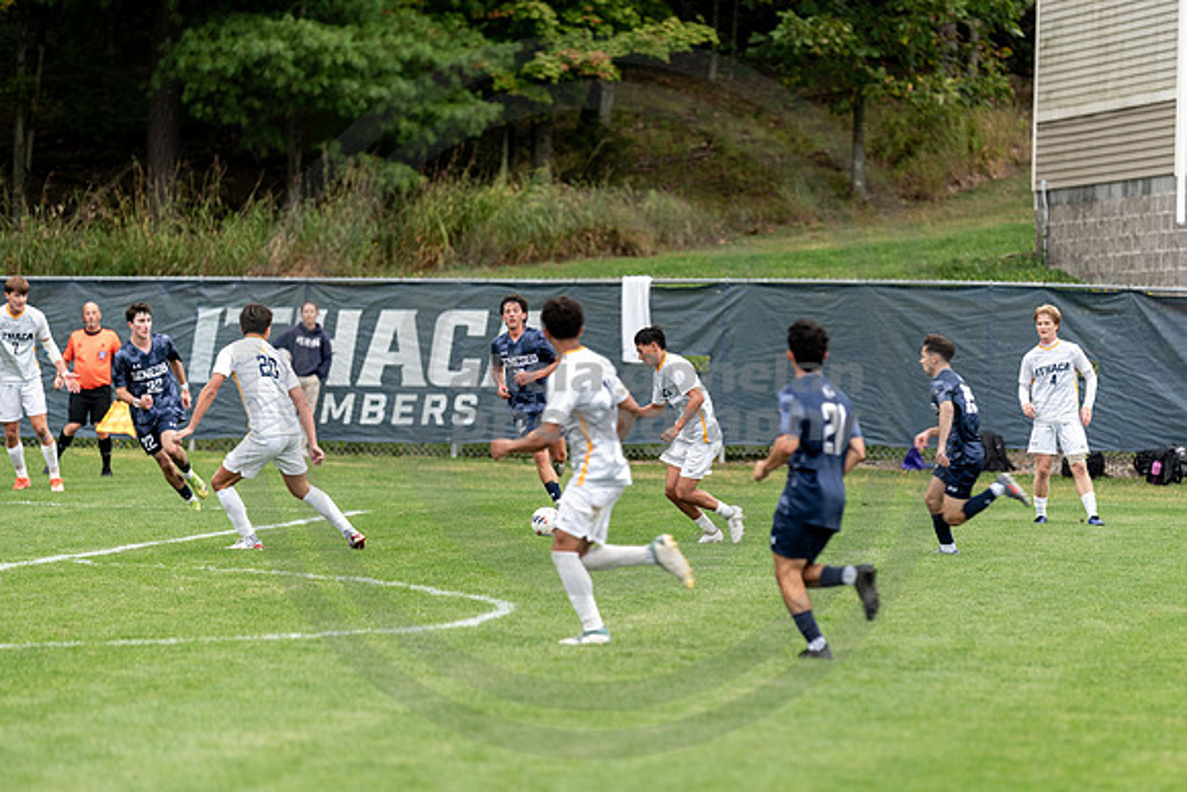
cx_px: 735
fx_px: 8039
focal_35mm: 244
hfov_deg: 8.4
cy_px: 490
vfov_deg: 5.6
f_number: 2.8
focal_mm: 195
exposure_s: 1/320
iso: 320
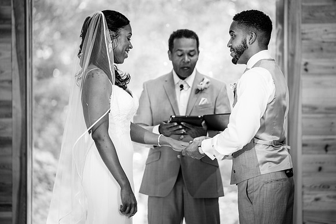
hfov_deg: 14.7
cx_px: 177
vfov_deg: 9.8
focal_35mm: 140
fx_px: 1306
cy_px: 105
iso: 800
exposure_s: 1/100
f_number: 2.8
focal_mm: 131
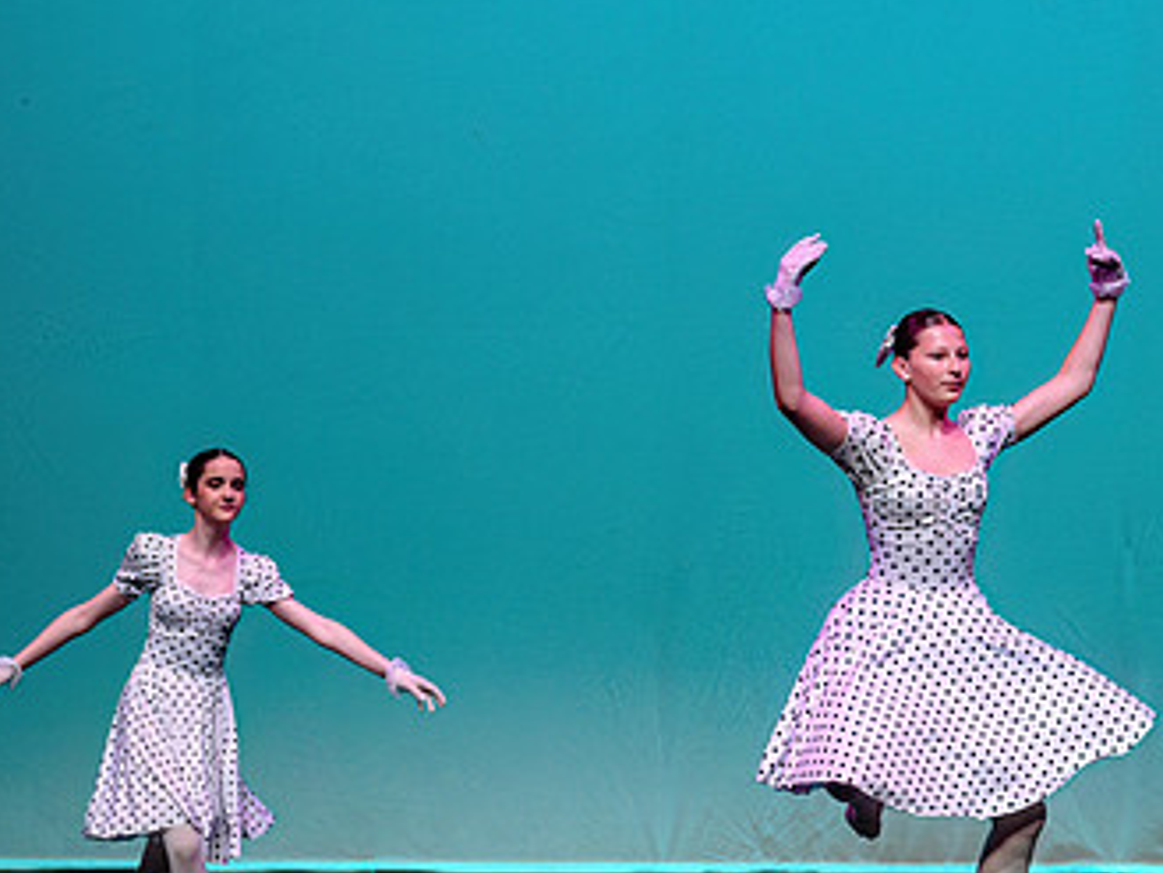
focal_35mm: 207
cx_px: 1025
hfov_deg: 9.5
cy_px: 644
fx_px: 6957
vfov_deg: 7.2
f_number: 2.8
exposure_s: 1/800
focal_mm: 105
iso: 1600
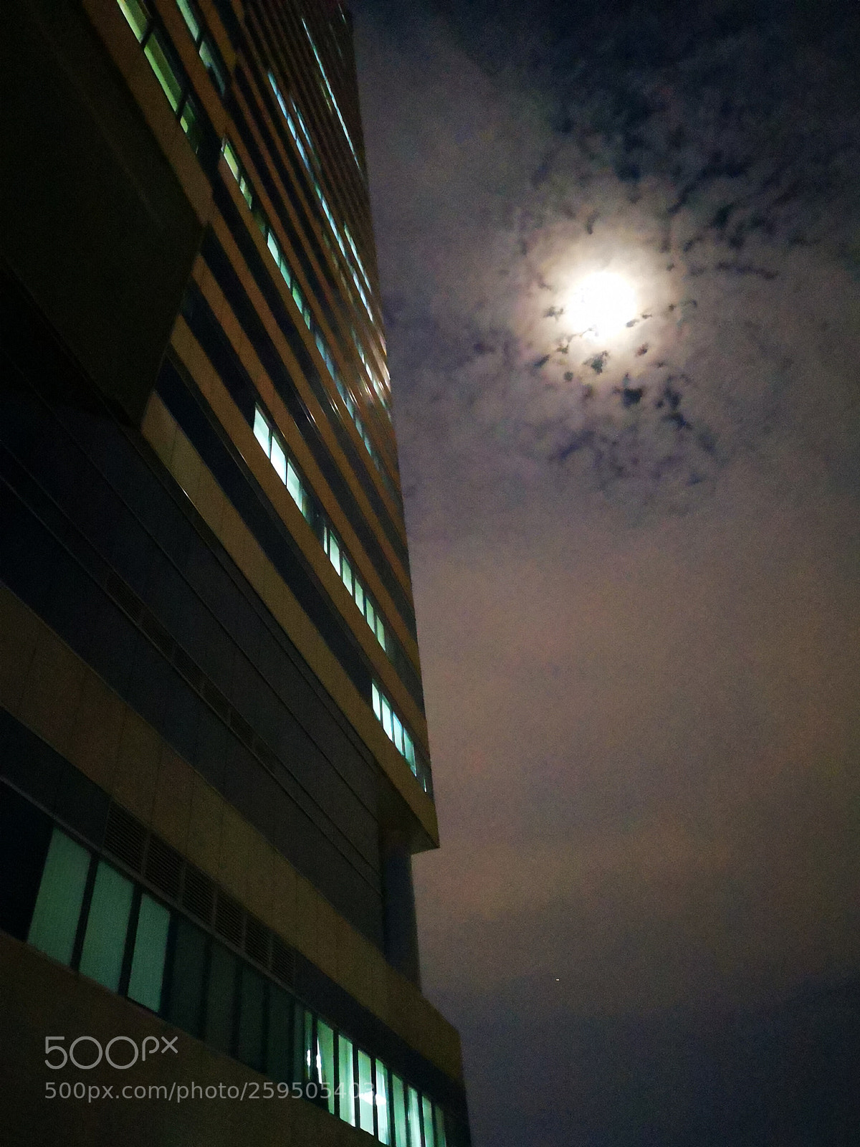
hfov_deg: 51.4
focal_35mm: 27
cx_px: 430
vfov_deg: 65.3
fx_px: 894
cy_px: 574
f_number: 4
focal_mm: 3.95
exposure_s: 1/16.7
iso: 6400
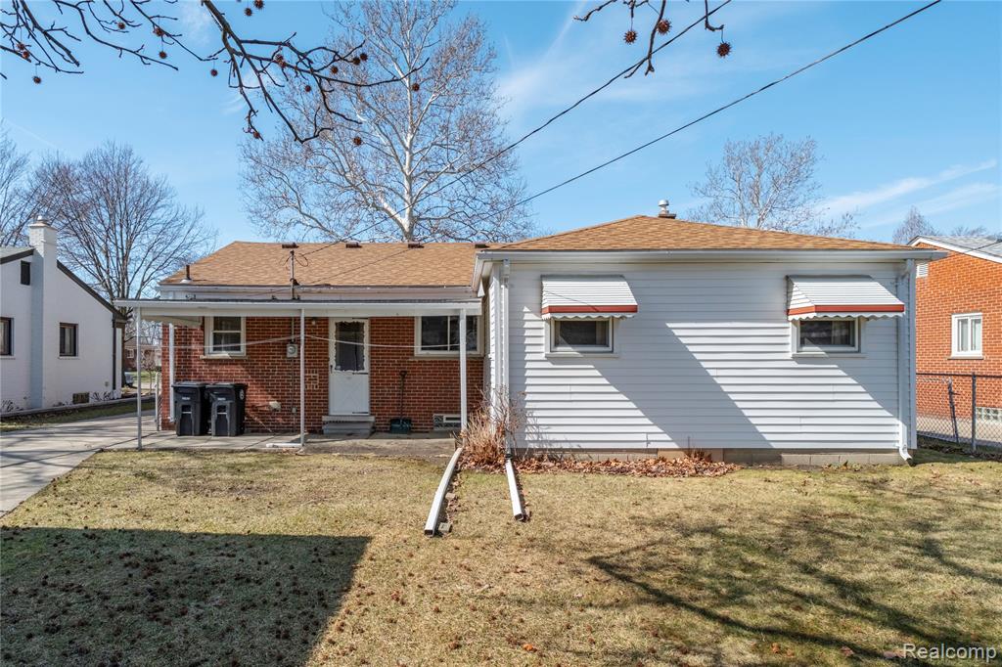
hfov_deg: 84.0
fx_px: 556
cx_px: 501
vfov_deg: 61.9
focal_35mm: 20
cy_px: 334
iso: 500
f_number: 6.4
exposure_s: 1/500
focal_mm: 13.1
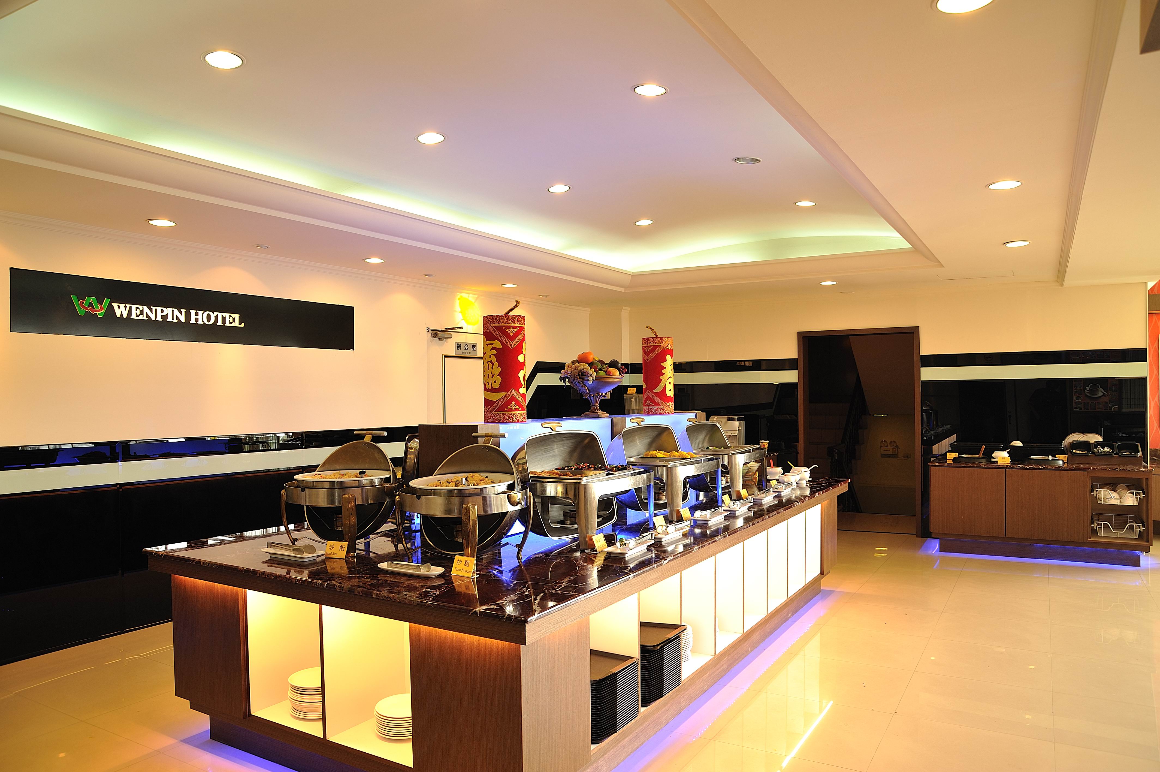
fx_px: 773
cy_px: 386
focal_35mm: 24
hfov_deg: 73.8
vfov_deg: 53.1
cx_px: 580
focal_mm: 24
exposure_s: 1/8
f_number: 8
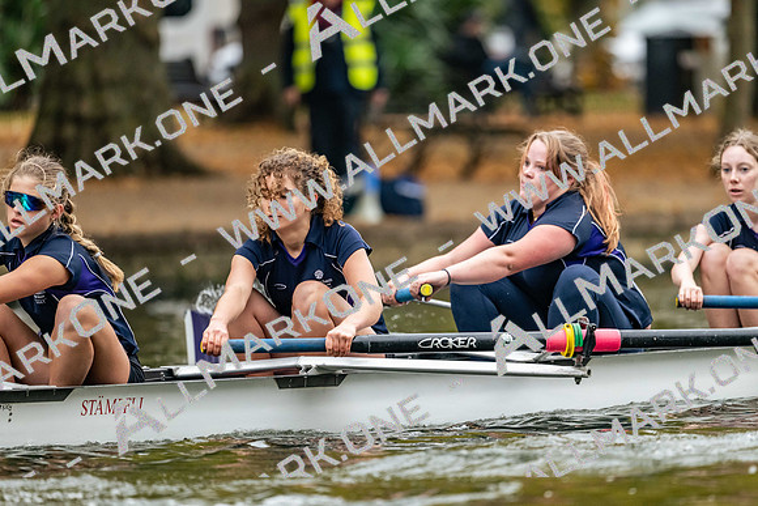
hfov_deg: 5.2
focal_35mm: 400
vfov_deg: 3.4
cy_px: 253
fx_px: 8424
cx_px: 379
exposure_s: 1/2500
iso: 2800
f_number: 4.5
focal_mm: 400
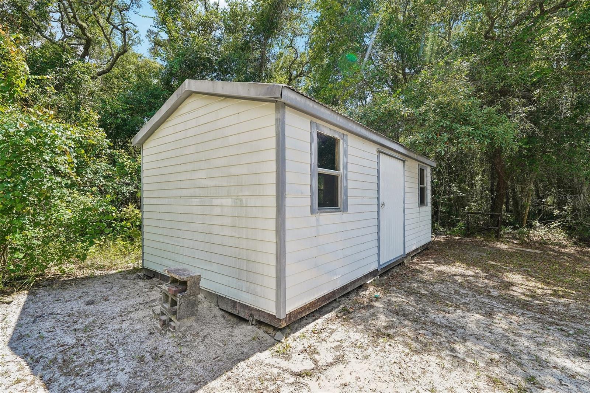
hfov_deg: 96.7
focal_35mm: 16
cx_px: 295
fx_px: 262
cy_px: 196
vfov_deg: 73.7
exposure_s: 1/45
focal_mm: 16
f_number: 8
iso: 50
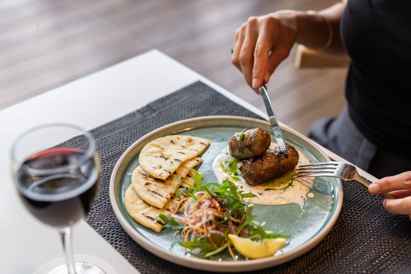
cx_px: 212
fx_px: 639
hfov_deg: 35.6
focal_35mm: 56
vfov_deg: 24.2
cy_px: 145
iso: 320
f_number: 2.5
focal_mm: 50
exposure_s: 1/80
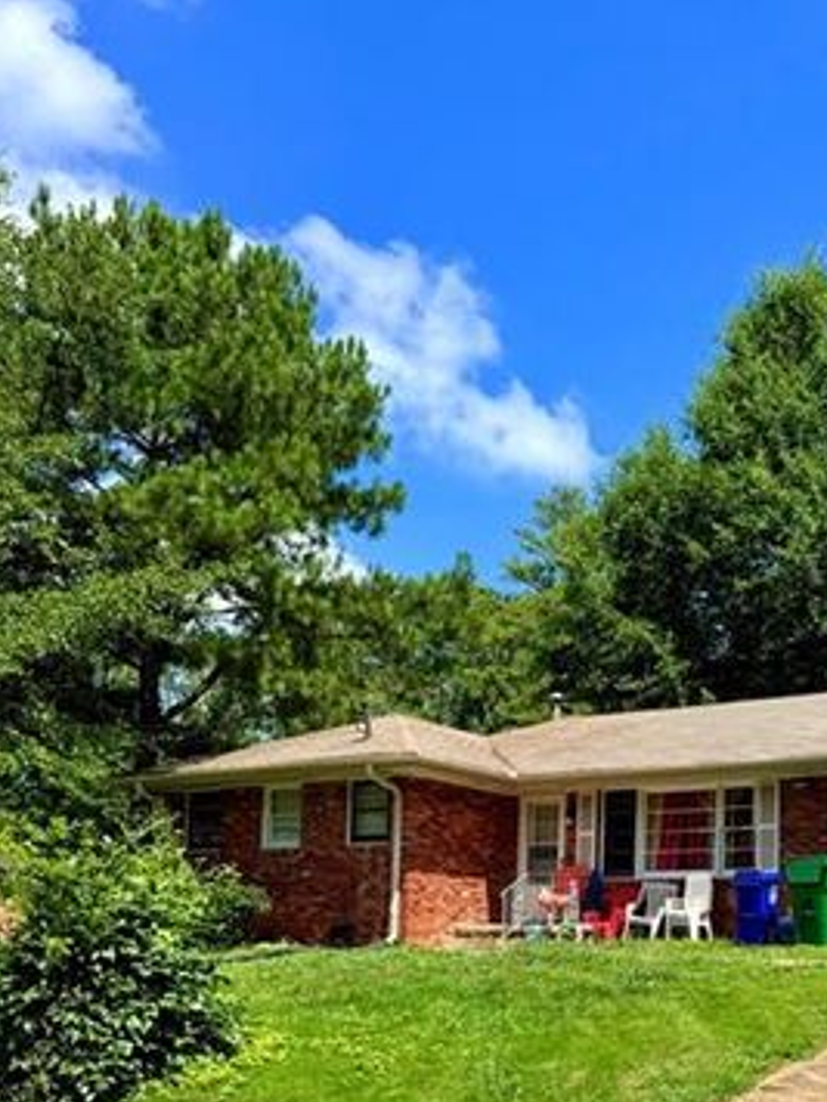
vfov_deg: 40.4
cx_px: 647
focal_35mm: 45
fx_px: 1433
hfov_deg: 31.4
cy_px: 881
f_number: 1.78
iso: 80
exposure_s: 1/3425
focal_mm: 6.76
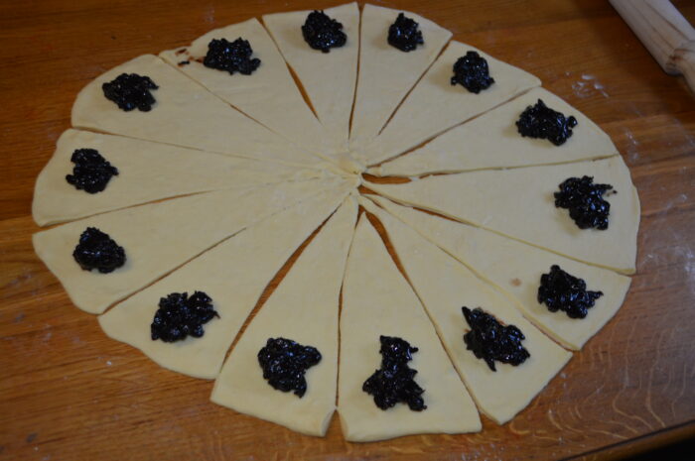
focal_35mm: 36
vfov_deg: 36.8
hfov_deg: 53.2
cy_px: 230
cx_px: 348
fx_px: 694
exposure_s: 1/60
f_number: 4
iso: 450
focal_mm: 24
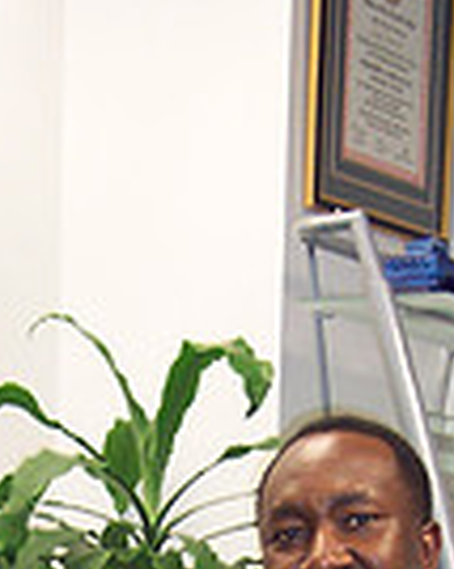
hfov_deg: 12.8
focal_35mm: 120
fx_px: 2018
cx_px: 165
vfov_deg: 14.5
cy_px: 947
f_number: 2.8
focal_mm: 8
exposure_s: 1/30
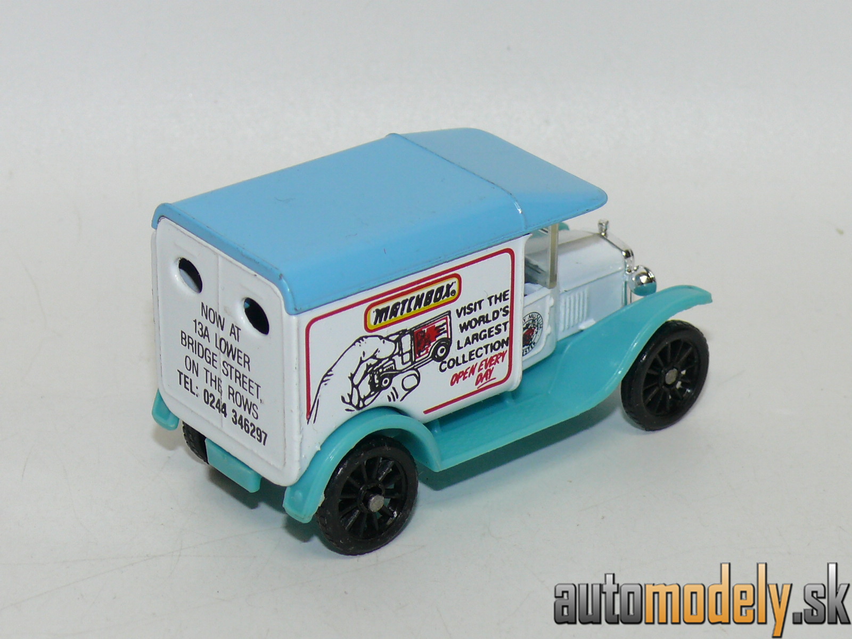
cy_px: 320
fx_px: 2880
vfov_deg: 12.7
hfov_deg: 16.8
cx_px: 426
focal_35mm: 117
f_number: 4
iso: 100
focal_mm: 14.4
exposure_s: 1/30
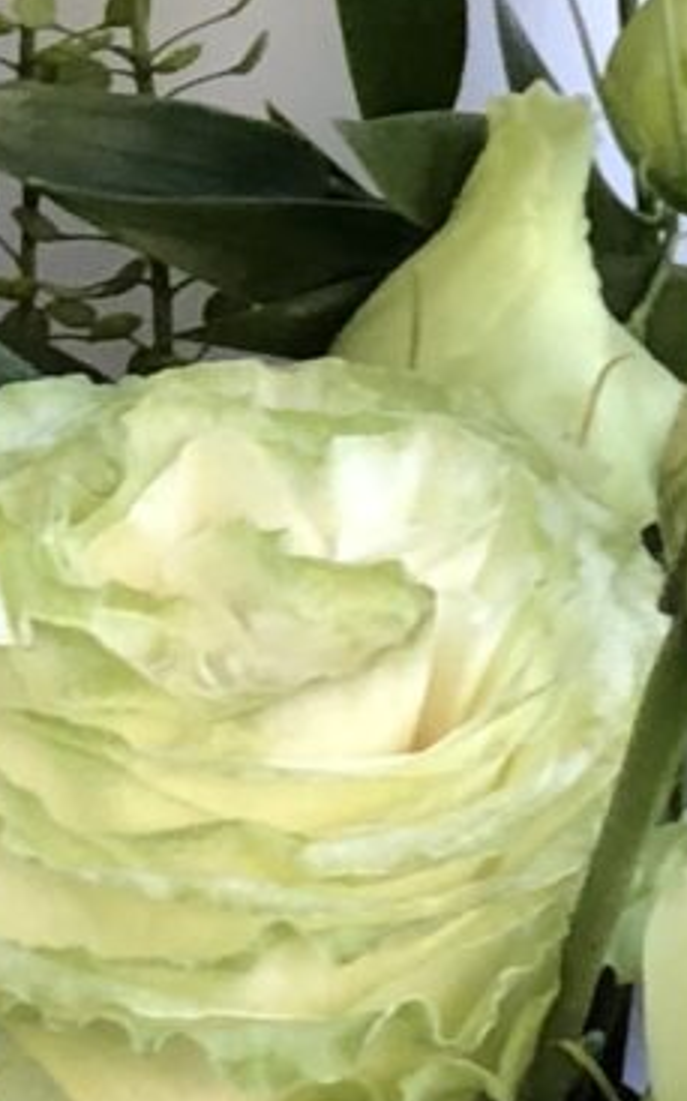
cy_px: 2136
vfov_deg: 5.4
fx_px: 11547
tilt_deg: -24.8
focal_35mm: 385
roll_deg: -4.1
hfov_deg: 3.4
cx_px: 246
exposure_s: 1/60
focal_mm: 6
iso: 40
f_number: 2.4
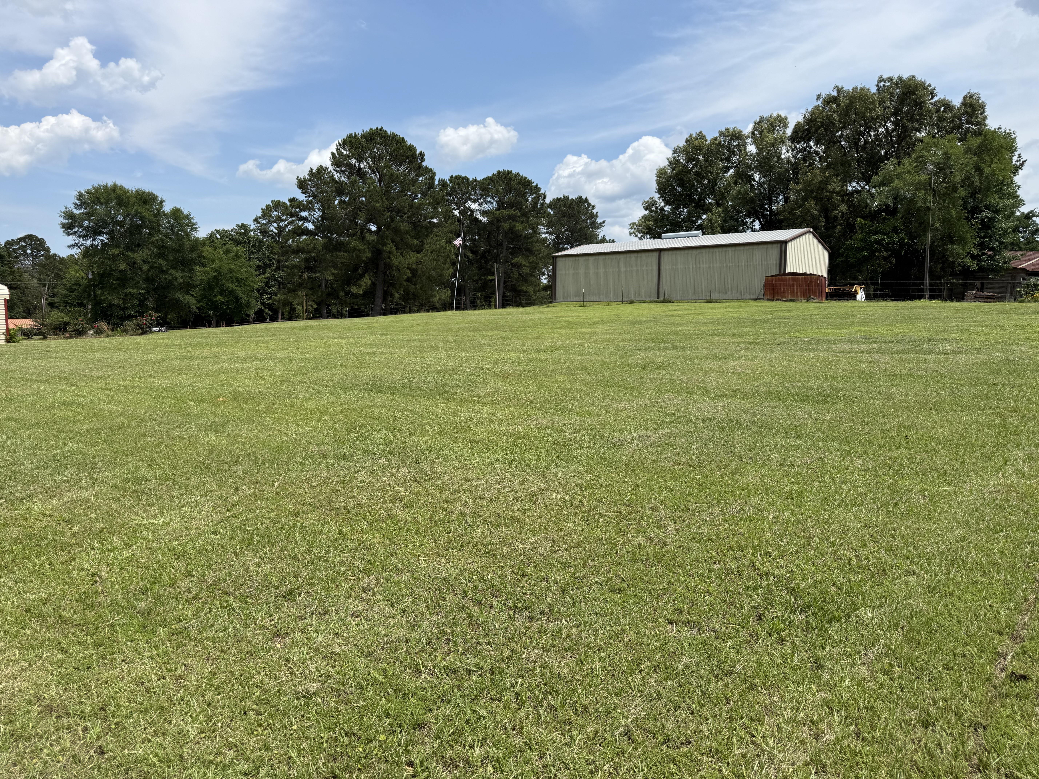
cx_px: 520
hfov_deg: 71.6
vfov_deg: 56.8
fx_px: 720
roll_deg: -0.7
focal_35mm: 24
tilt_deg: -4.6
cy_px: 390
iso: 80
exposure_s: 1/5319
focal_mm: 6.76
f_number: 1.78
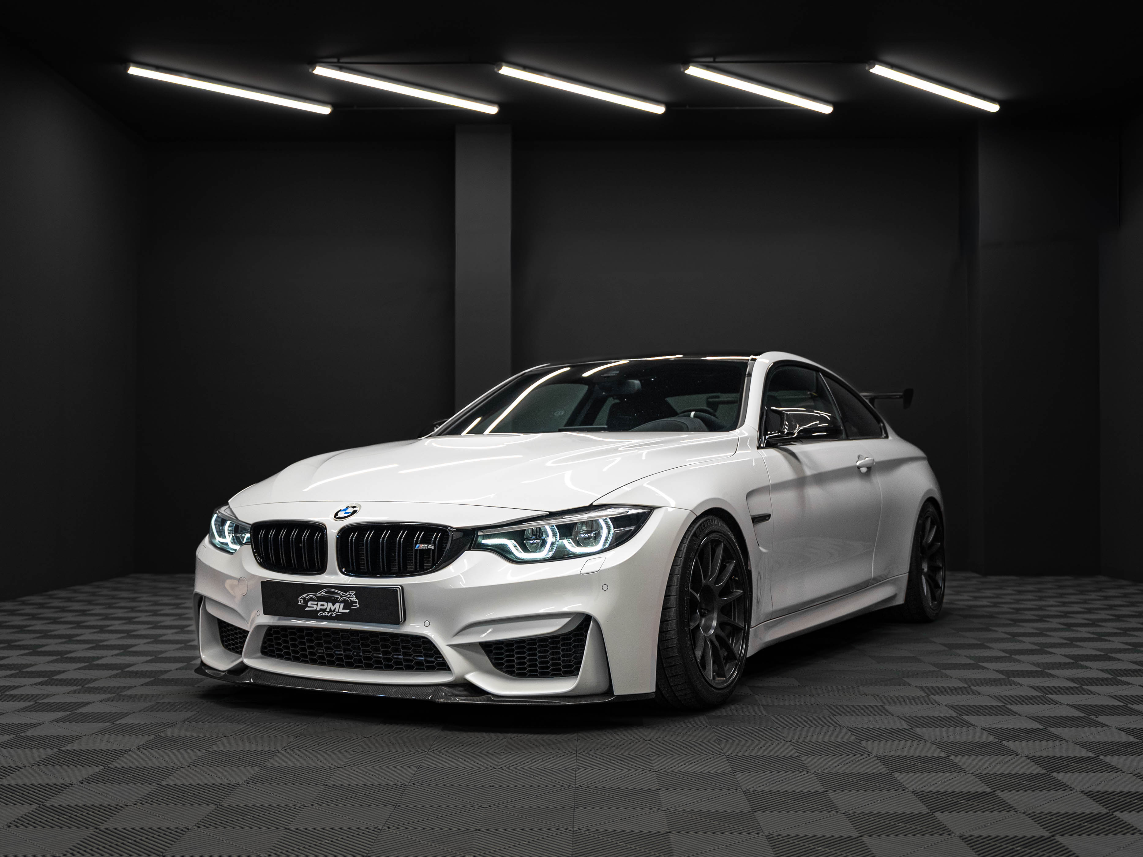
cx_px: 572
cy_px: 428
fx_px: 1262
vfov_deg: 37.5
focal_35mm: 38
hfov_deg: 48.7
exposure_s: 1/200
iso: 640
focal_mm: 35
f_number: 2.8
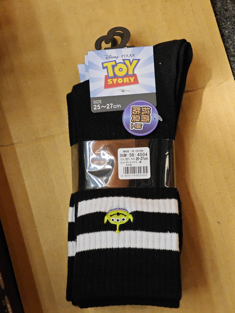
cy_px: 156
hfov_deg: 19.6
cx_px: 118
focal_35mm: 75
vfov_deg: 26.0
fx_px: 679
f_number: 1.8
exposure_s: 1/82.9
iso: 640
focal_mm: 12.28
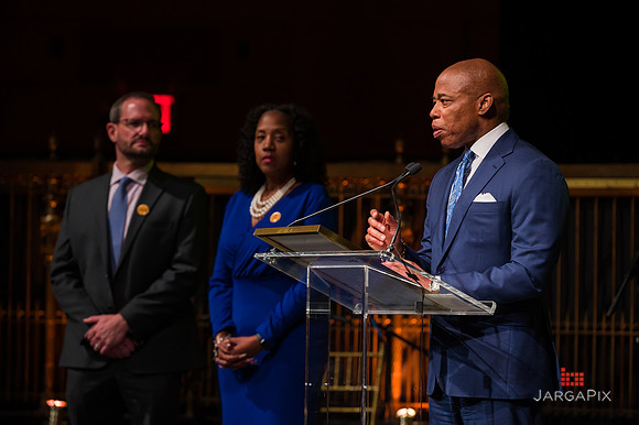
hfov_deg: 12.5
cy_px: 212
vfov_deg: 8.3
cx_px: 320
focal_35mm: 165
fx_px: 2927
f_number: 4
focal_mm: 165
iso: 2000
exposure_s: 1/250
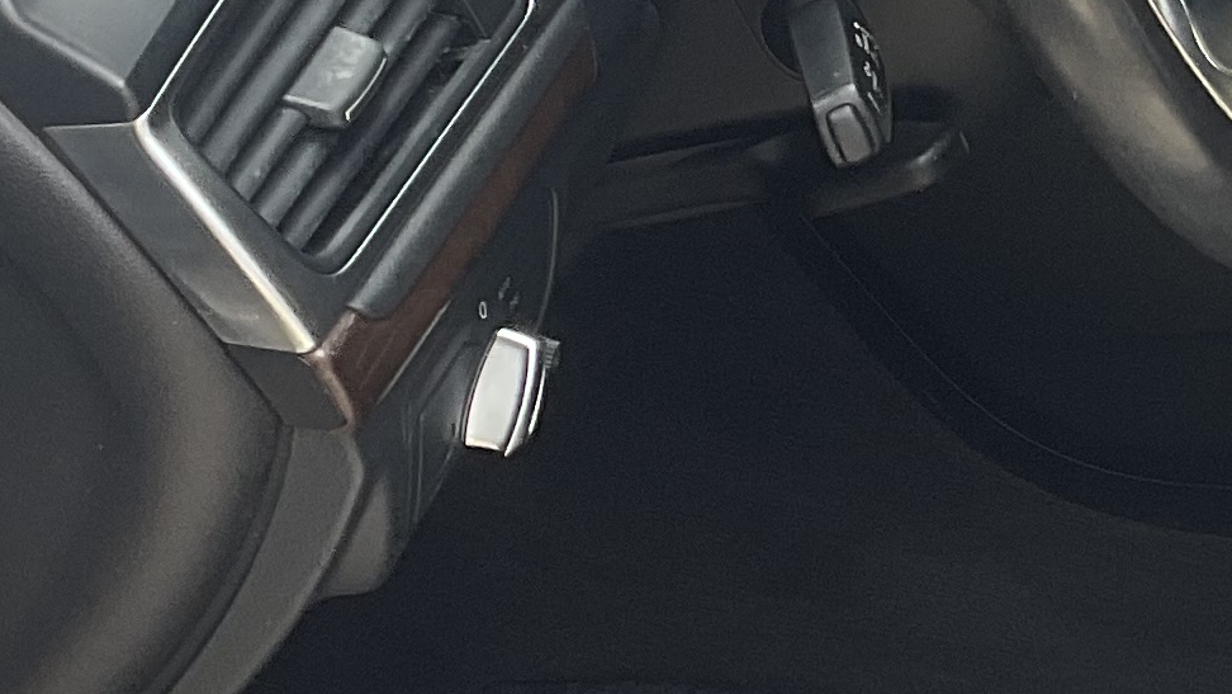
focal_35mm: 131
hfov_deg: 15.9
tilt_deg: -30.5
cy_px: 218
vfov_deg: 9.3
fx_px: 4280
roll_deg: +2.8
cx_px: 1376
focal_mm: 3
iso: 16
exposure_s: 1/120
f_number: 1.8
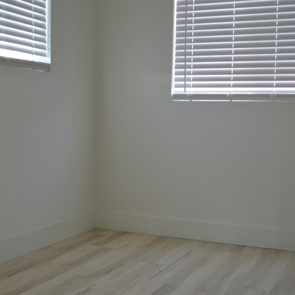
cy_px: 143
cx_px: 149
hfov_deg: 32.2
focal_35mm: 53
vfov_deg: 32.2
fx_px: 511
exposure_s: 1/30
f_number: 4.2
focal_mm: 26
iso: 400
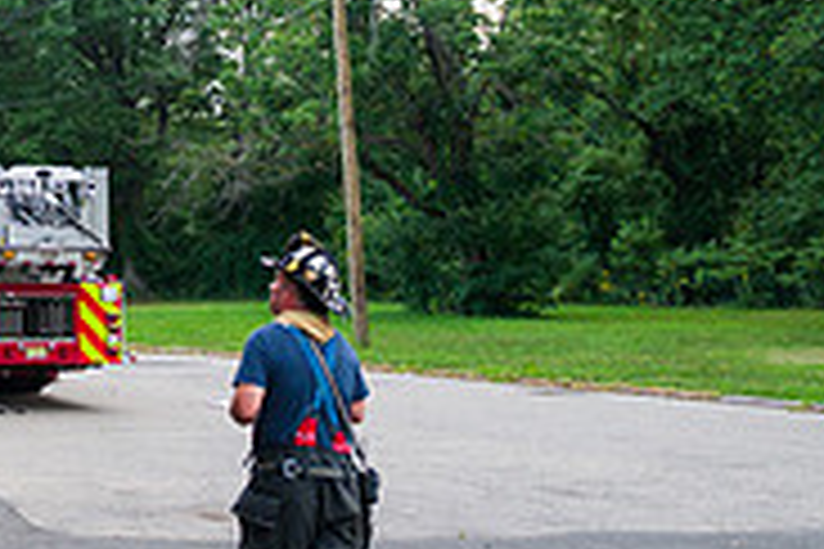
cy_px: -140
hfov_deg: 24.9
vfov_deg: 17.0
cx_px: -72
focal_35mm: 76
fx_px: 1739
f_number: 3.2
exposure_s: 1/200
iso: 500
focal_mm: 24
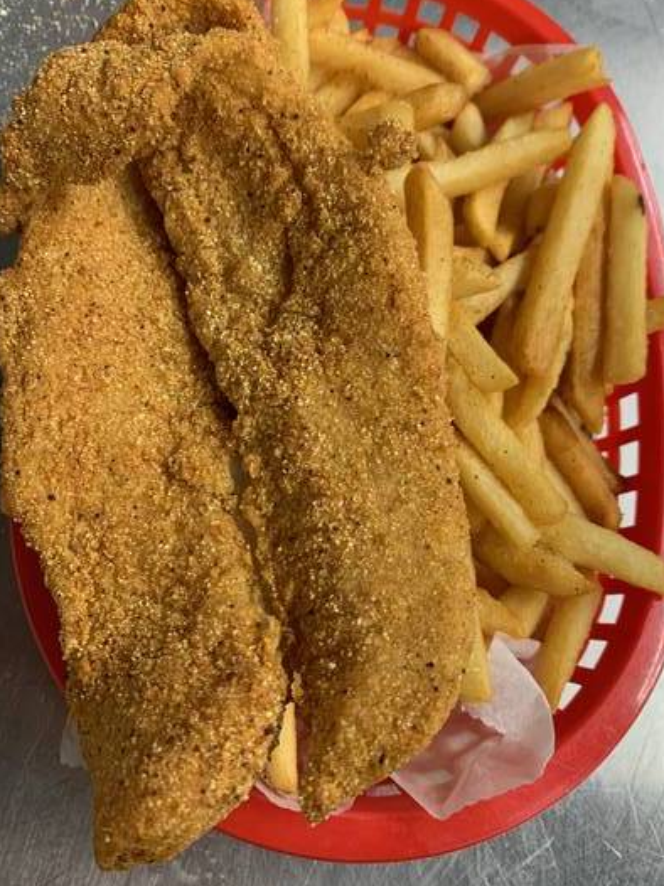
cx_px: 339
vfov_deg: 61.6
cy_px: 402
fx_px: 742
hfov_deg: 48.2
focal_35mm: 29
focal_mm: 4.25
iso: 125
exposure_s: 1/60
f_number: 1.8
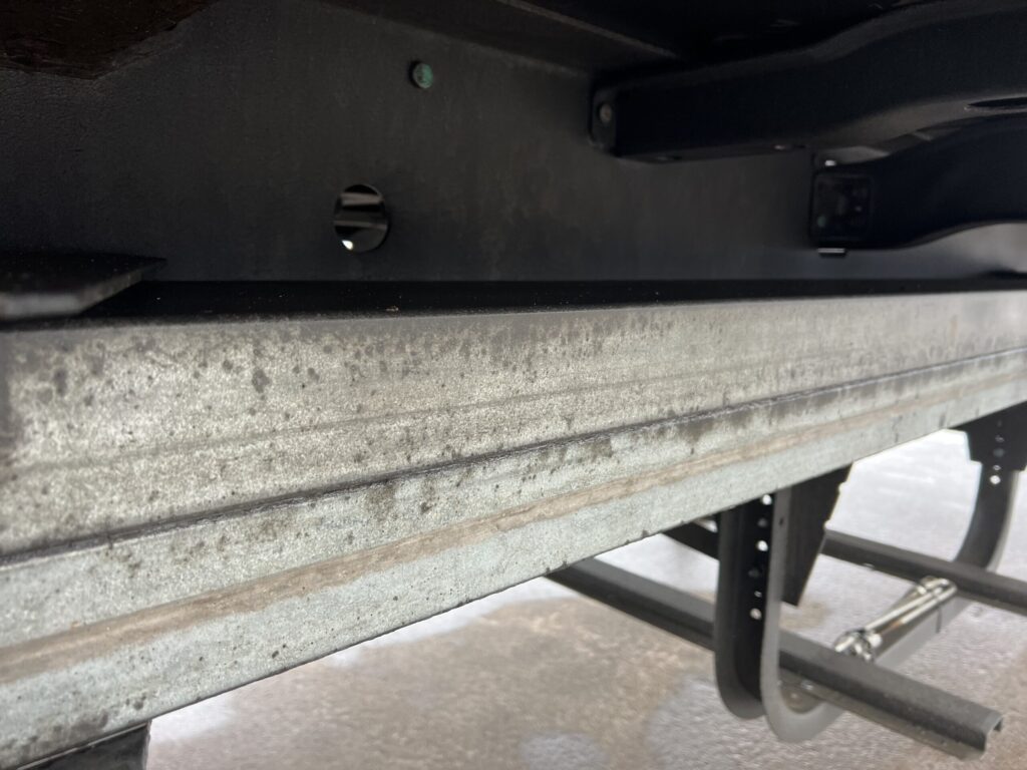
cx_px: 514
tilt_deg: -9.5
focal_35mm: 26
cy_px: 385
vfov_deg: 53.1
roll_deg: -0.7
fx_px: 771
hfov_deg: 67.3
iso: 80
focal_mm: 5.7
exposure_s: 1/121
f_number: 1.5
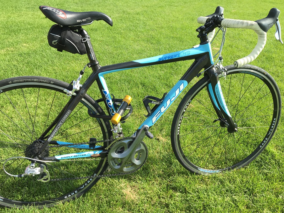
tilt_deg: -27.4
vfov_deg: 48.2
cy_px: 106
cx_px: 142
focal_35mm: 29
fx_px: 238
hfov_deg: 61.7
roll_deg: -0.5
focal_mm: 4.15
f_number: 2.2
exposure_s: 1/693
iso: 25
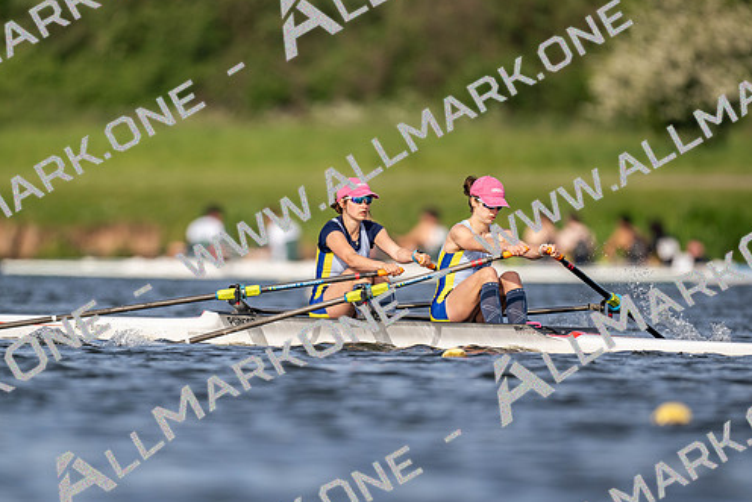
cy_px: 283
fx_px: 14647
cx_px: 364
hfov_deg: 2.9
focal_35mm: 701
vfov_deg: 2.0
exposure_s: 1/2500
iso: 250
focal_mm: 600
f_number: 4
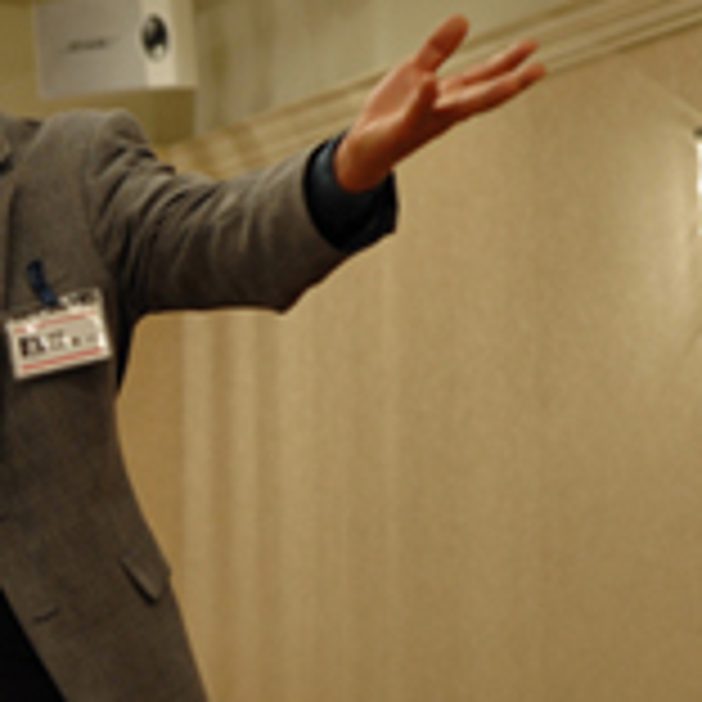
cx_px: -158
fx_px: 2799
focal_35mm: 122
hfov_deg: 13.8
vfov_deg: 14.3
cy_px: 346
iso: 900
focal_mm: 35
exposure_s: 1/100
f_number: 2.8
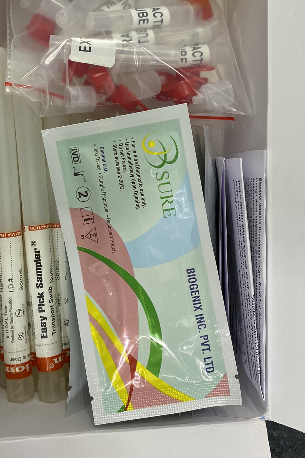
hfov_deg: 32.6
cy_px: 167
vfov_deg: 46.9
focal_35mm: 41
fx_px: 521
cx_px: 126
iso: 125
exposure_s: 1/100
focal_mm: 4.25
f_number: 1.8
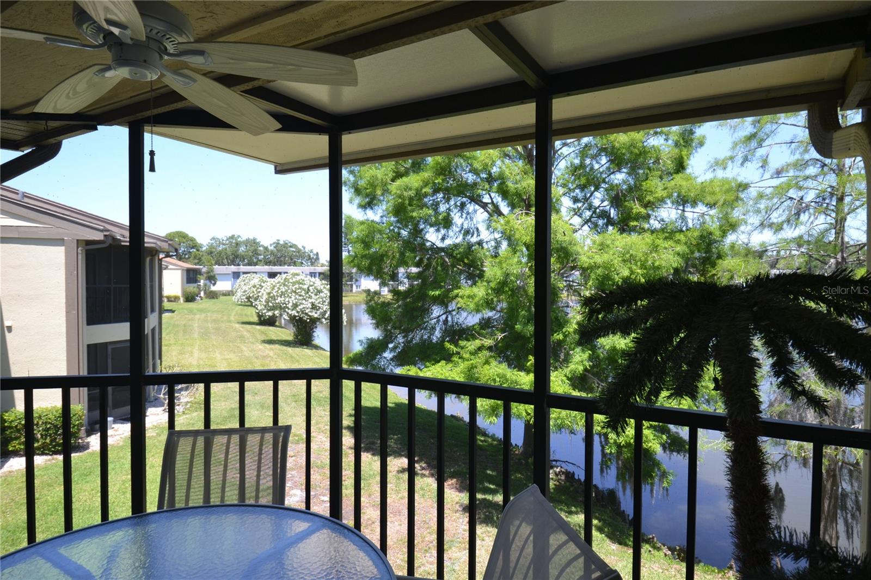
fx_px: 508
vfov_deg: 59.5
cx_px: 436
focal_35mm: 21
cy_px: 290
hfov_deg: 81.2
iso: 140
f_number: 5.6
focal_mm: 14
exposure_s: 1/125
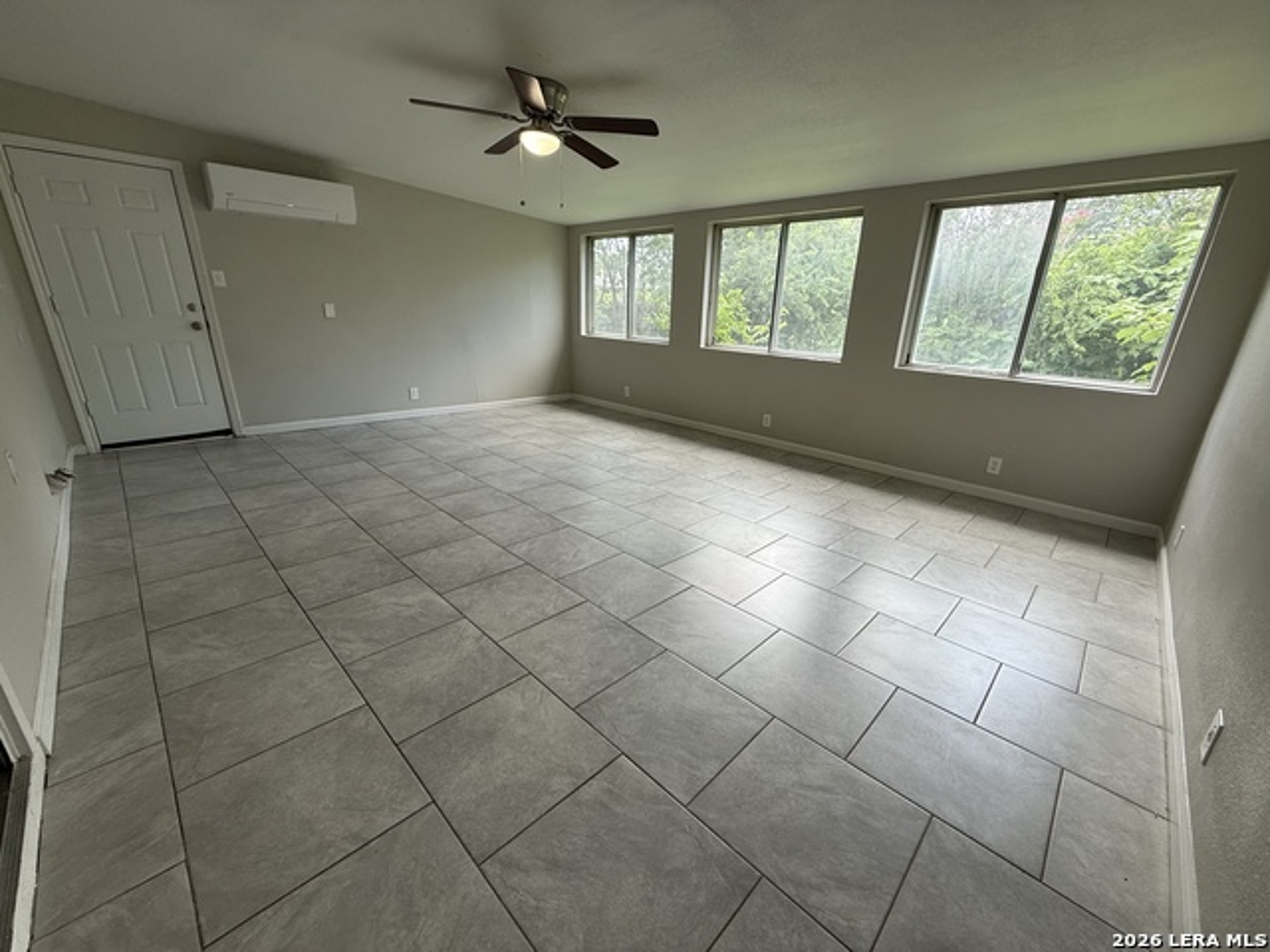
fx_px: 514
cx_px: 635
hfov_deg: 102.1
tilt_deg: -17.7
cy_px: 476
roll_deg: -1.4
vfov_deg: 85.7
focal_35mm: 14
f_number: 2.2
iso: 100
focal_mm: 2.22
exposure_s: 1/120
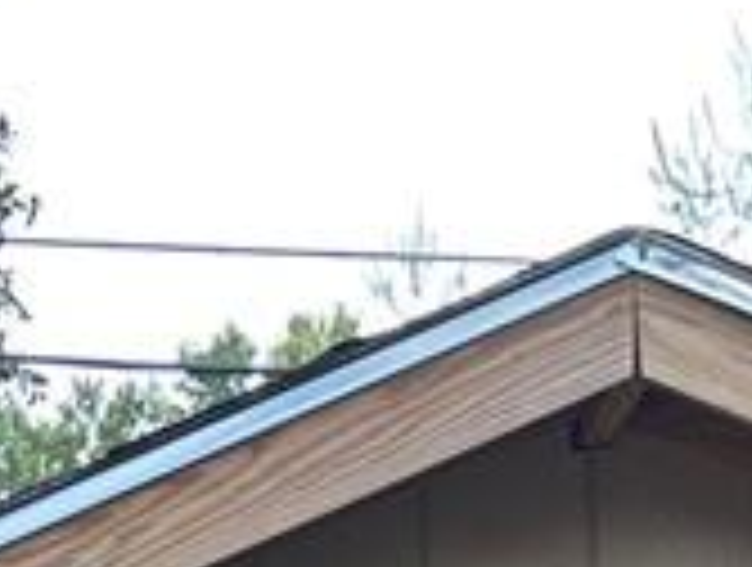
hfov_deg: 12.2
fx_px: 3462
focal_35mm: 159
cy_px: 1521
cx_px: -108
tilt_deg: +0.5
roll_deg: +0.2
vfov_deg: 8.3
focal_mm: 5.7
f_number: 1.5
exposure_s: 1/411
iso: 50
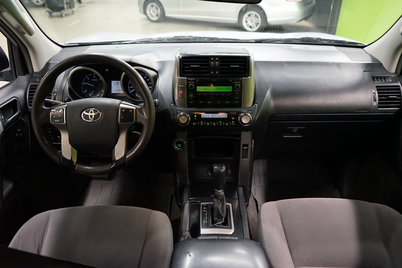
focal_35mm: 28
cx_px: 201
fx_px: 313
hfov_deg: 65.5
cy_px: 134
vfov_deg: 46.4
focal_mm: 28
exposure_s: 1/160
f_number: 3.5
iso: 5000
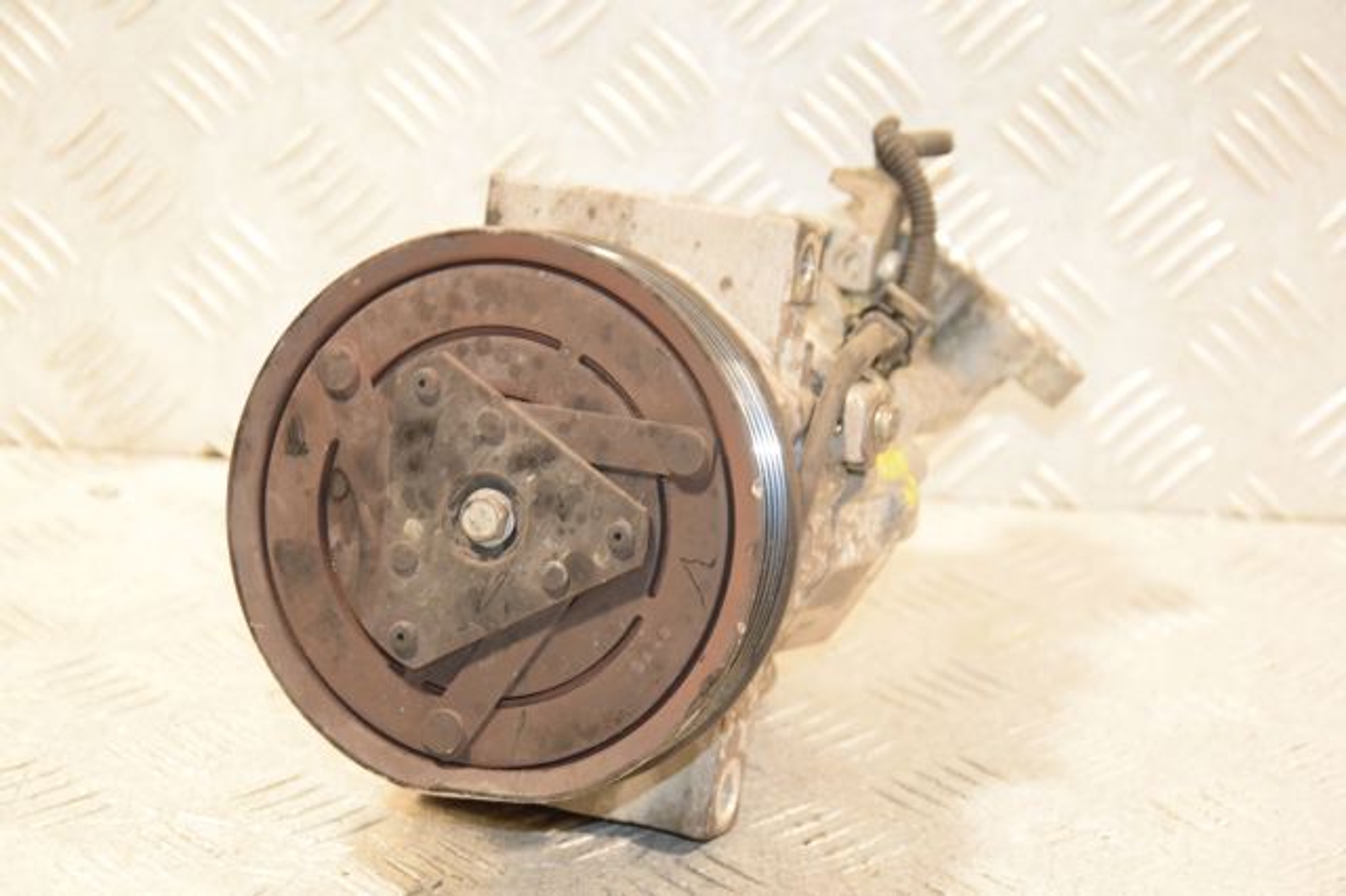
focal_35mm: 99
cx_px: 673
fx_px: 3699
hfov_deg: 20.6
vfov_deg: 13.8
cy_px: 448
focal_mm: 66
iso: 1600
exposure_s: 1/100
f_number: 5.6
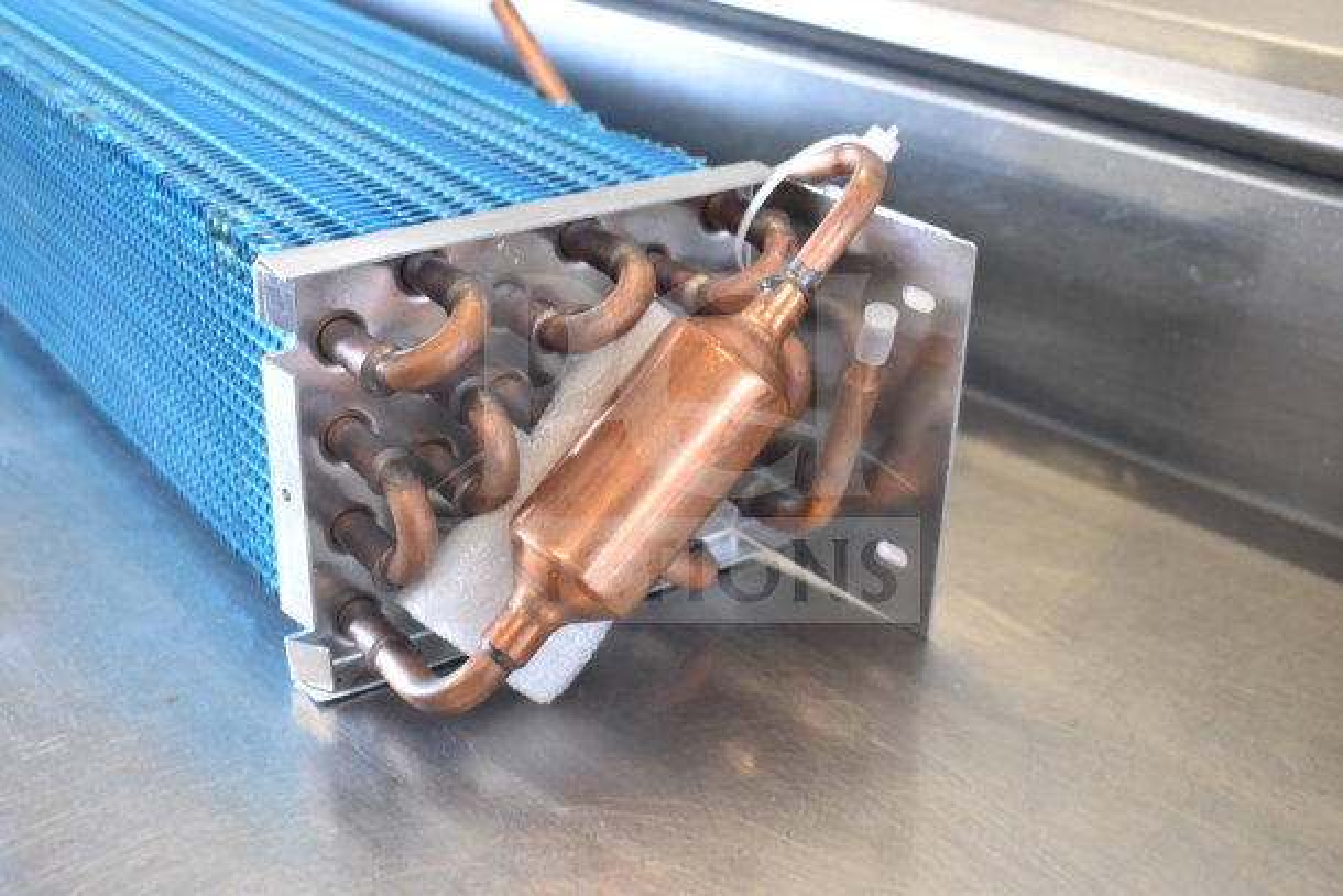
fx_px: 1679
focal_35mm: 45
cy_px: 448
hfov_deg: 43.6
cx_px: 672
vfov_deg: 29.9
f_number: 4.2
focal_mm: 30
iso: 900
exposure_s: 1/50
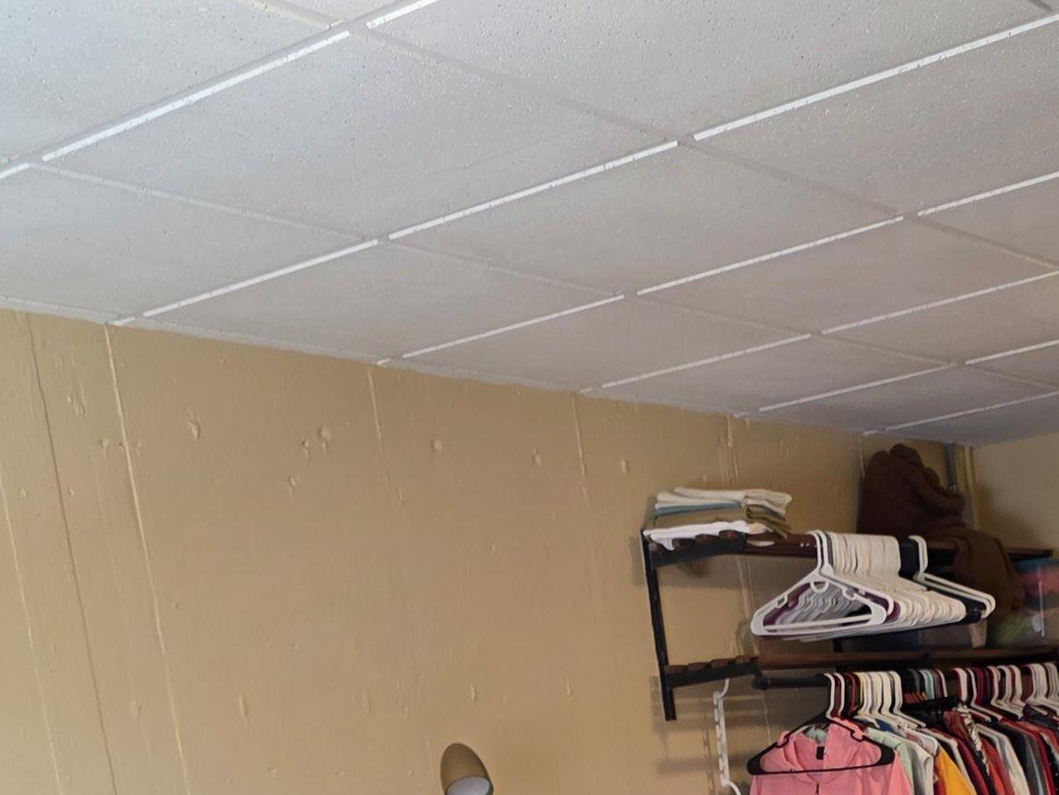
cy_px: 1037
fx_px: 1867
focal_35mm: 61
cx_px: 912
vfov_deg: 21.7
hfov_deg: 30.5
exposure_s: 1/120
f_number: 1.7
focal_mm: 6.3
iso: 160
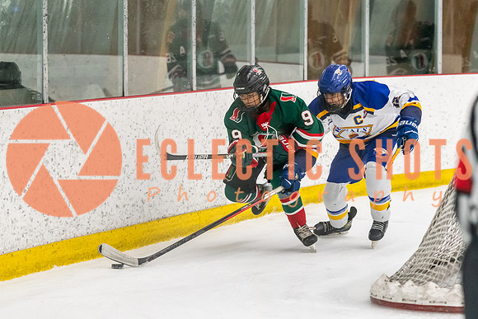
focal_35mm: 173
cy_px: 219
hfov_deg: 11.9
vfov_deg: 8.0
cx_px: 331
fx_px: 2292
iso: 3200
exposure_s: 1/800
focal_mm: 110
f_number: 2.8
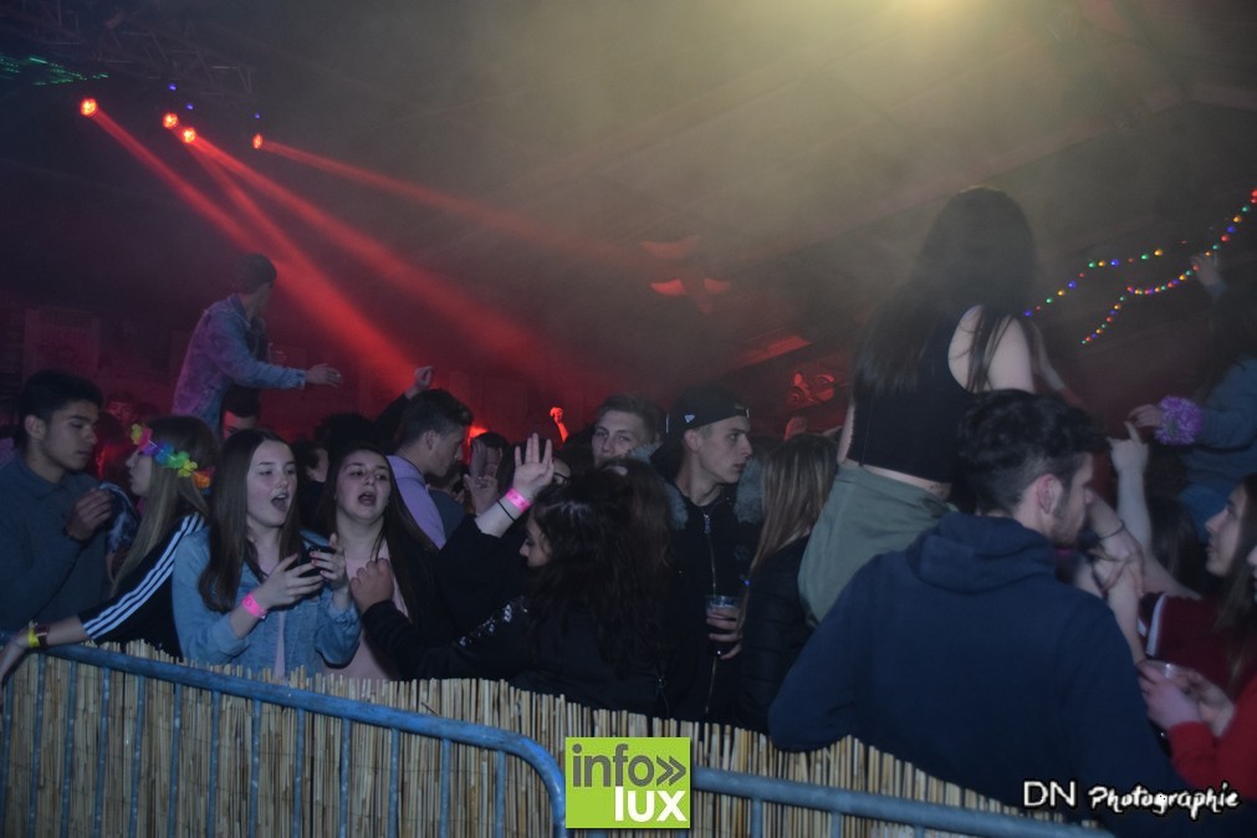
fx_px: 1362
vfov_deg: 34.2
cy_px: 419
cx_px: 628
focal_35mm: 39
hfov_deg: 49.6
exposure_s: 1/60
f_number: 4
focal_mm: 26
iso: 1600
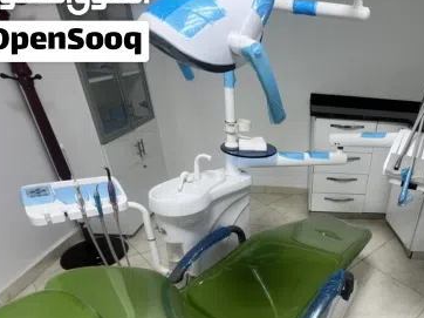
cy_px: 231
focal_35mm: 23
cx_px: 326
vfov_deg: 56.4
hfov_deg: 68.4
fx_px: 282
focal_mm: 1.57
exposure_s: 1/100
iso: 100
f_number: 1.8
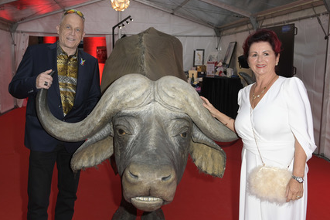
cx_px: 163
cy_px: 114
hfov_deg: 50.7
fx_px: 348
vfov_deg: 35.1
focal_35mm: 38
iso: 1250
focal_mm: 36
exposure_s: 1/250
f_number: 5.6
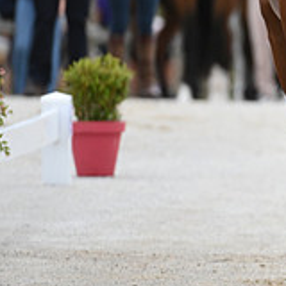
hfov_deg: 1.4
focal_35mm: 1231
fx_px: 11507
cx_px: 488
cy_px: -4
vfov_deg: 1.4
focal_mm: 400
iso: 640
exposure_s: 1/1600
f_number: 5.6
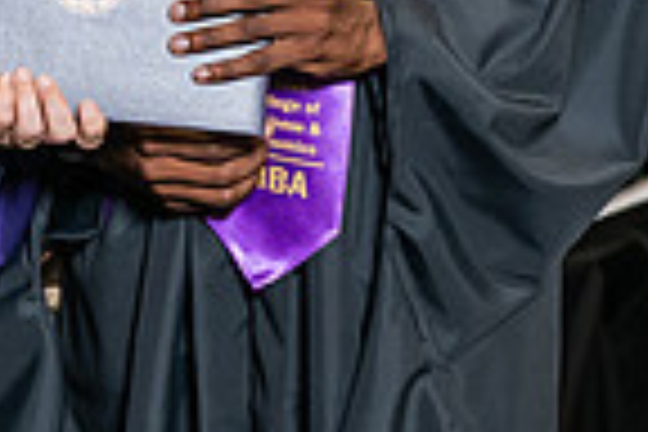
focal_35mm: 250
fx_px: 4500
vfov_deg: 5.4
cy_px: -268
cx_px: -108
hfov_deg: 8.2
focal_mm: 62
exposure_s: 1/200
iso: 2000
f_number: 5
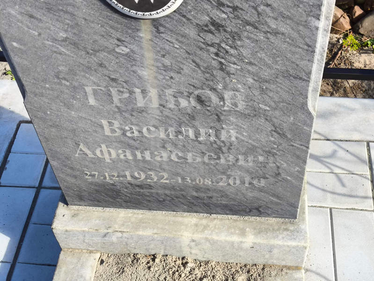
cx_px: 187
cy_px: 140
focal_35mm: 50
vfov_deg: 29.1
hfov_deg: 38.2
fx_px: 540
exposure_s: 1/432
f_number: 1.7
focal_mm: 4.71
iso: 50
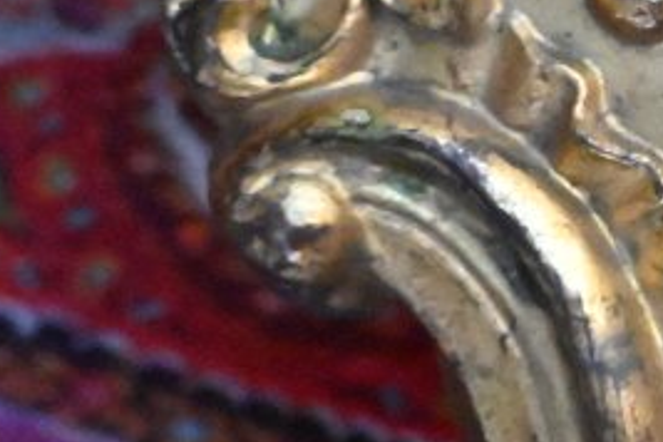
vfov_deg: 8.0
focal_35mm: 172
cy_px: 50
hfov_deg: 11.2
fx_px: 3170
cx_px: 1172
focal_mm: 25.5
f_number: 6.3
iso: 18000
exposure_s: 1/4000
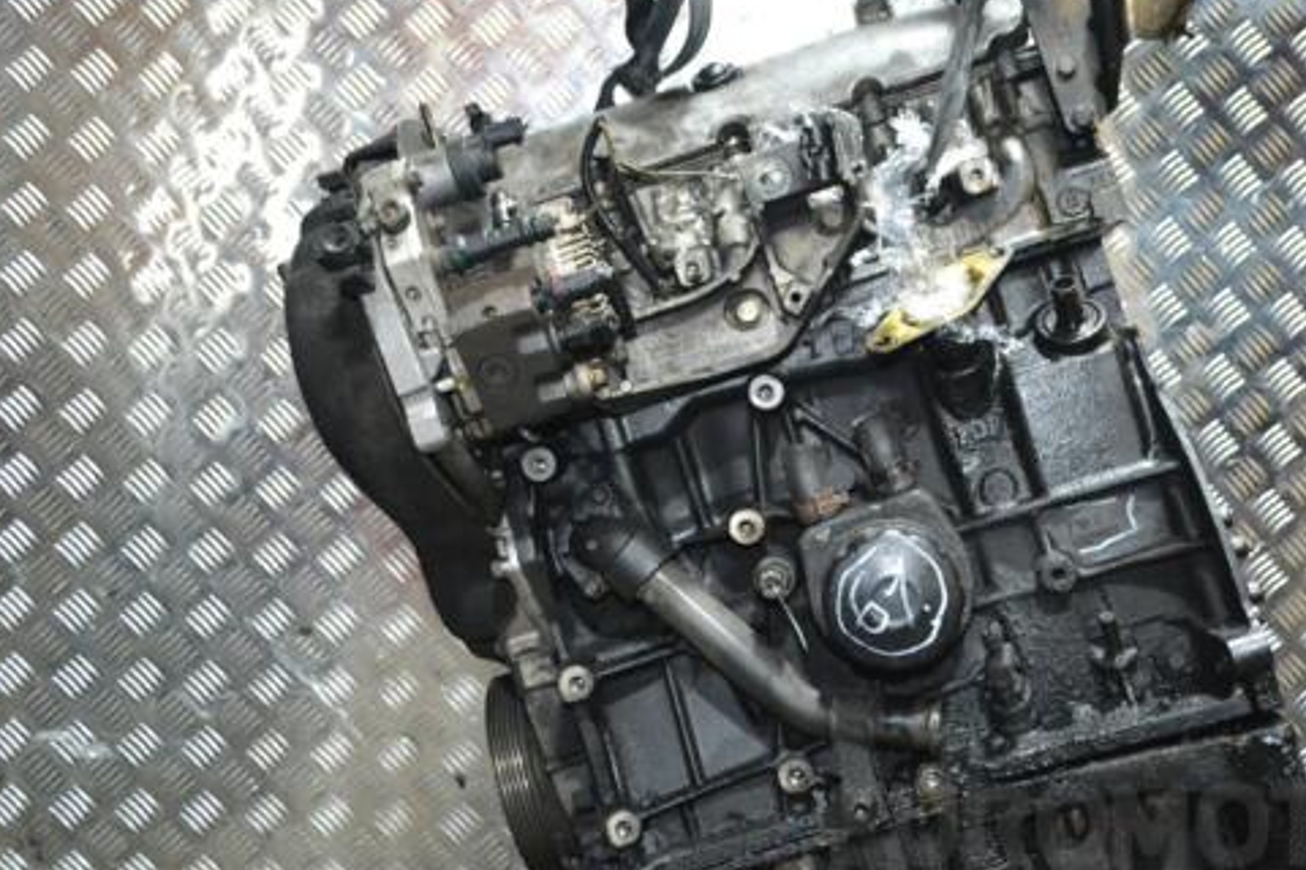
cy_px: 462
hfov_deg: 43.4
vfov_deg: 29.9
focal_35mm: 45
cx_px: 778
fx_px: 1632
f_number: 4
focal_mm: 24
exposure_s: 1/60
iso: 2200
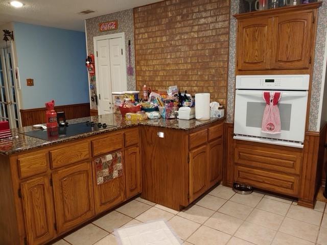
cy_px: 122
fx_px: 236
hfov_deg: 69.4
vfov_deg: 54.9
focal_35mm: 25
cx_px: 164
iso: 150
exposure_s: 1/30
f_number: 1.5
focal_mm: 4.23
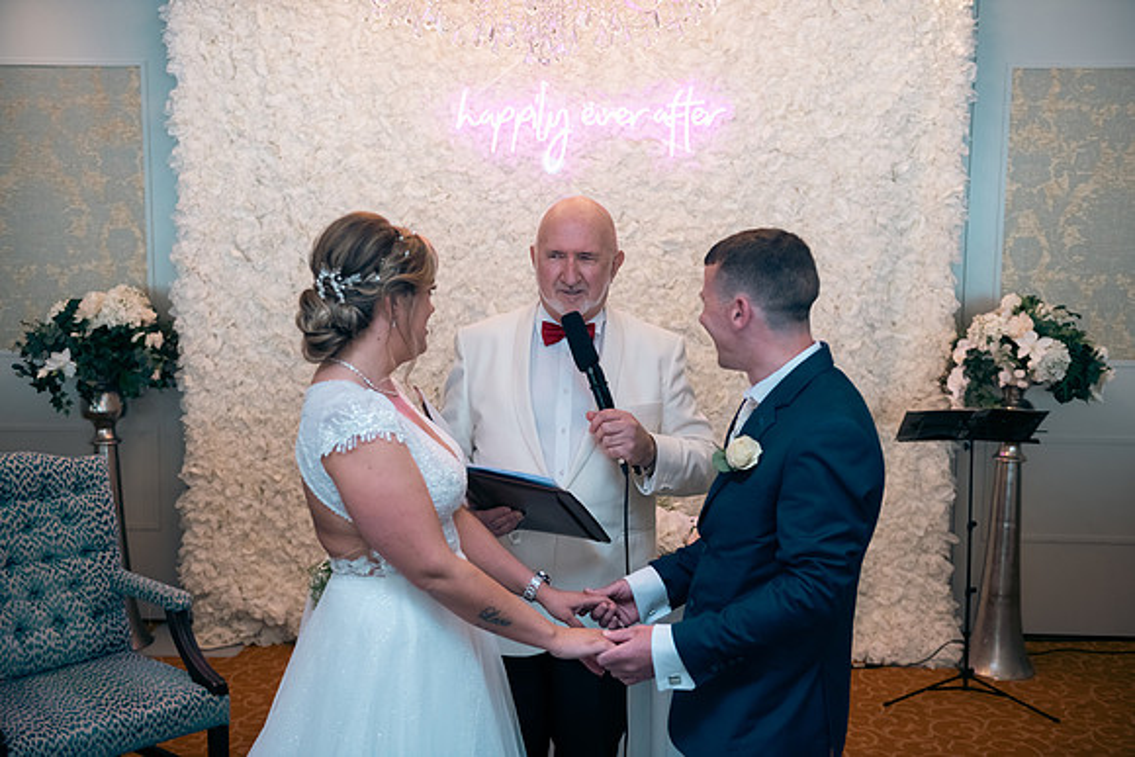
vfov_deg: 35.1
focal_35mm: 38
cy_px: 378
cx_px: 568
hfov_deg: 50.7
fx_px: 1198
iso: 640
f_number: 3.5
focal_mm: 38
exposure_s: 1/160
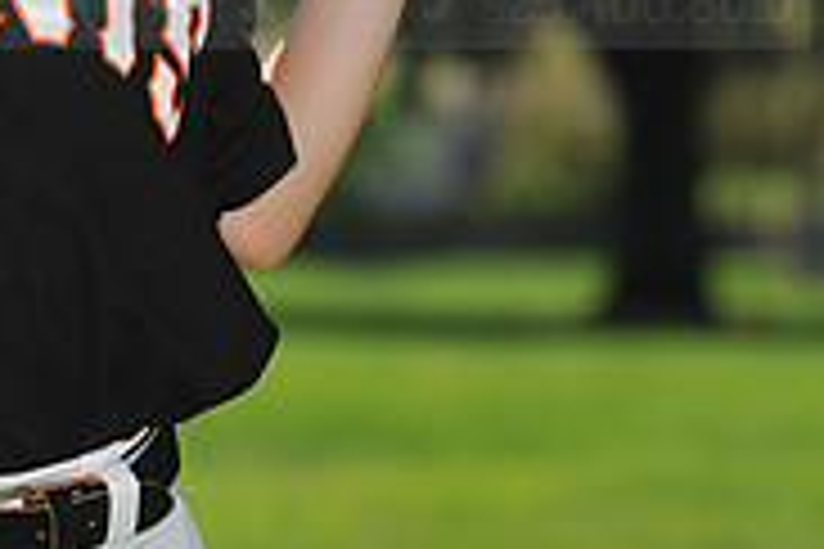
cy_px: -86
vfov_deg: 5.0
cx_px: -63
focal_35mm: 272
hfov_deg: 7.5
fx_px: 6225
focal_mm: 86
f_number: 4
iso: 200
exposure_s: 1/2000
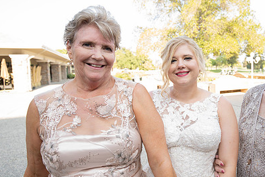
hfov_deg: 63.0
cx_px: 186
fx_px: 206
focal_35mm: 28
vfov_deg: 46.4
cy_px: 80
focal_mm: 19
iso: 200
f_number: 4.5
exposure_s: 1/80
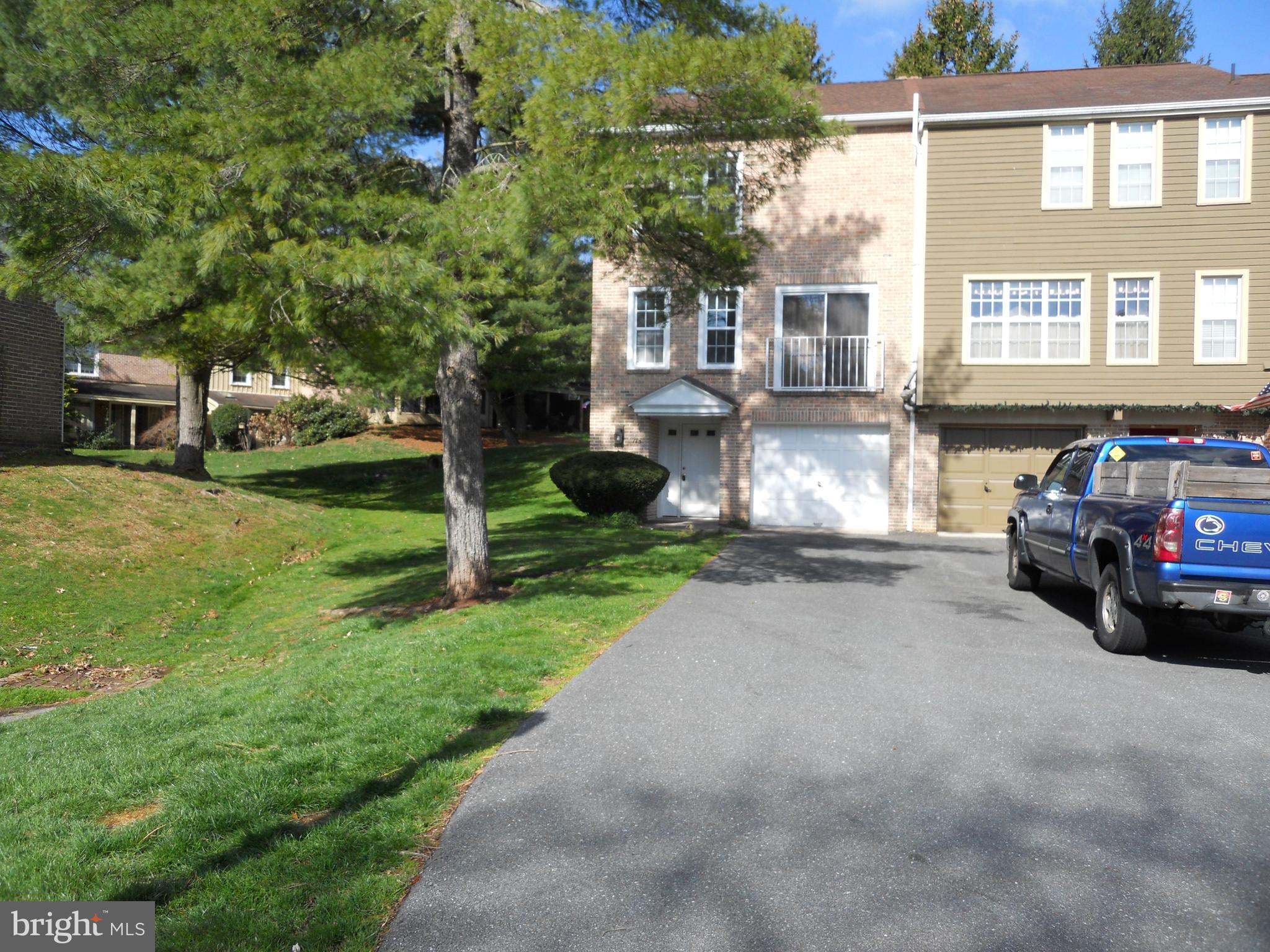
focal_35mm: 28
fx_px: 1027
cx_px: 635
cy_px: 476
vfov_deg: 49.7
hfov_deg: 63.4
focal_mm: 5
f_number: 2.7
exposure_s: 1/800
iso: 80
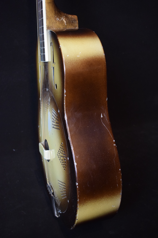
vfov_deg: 43.6
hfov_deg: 29.9
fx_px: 296
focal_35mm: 45
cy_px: 119
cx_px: 79
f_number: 4.2
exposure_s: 1/30
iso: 2000
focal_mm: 30
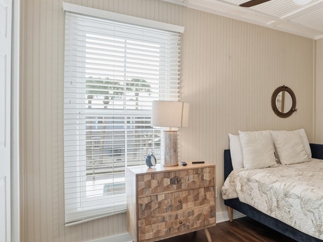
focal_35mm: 28
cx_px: 277
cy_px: 122
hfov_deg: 56.6
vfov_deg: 49.7
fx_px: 261
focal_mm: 16
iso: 200
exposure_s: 1/30
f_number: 9
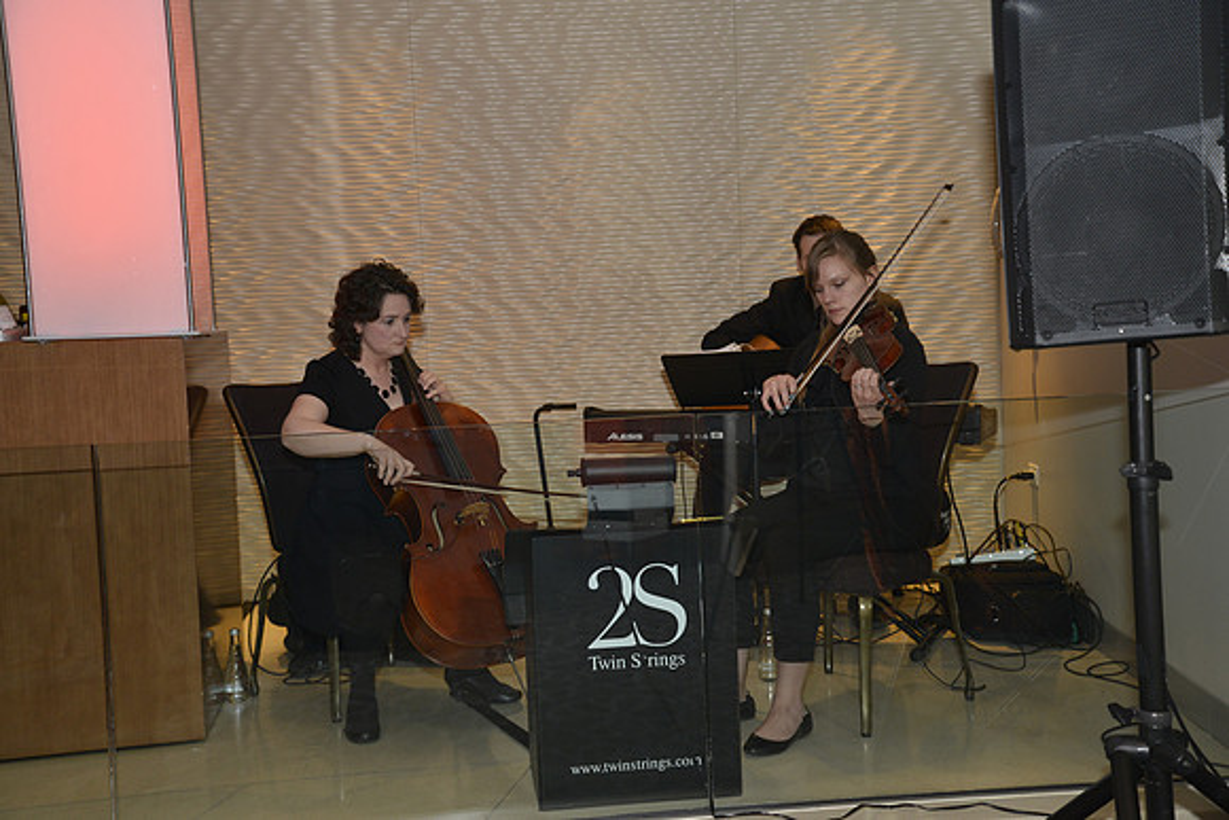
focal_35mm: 44
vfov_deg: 30.5
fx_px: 1502
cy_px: 410
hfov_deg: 44.5
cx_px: 614
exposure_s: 1/60
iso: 800
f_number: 4.2
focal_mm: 44
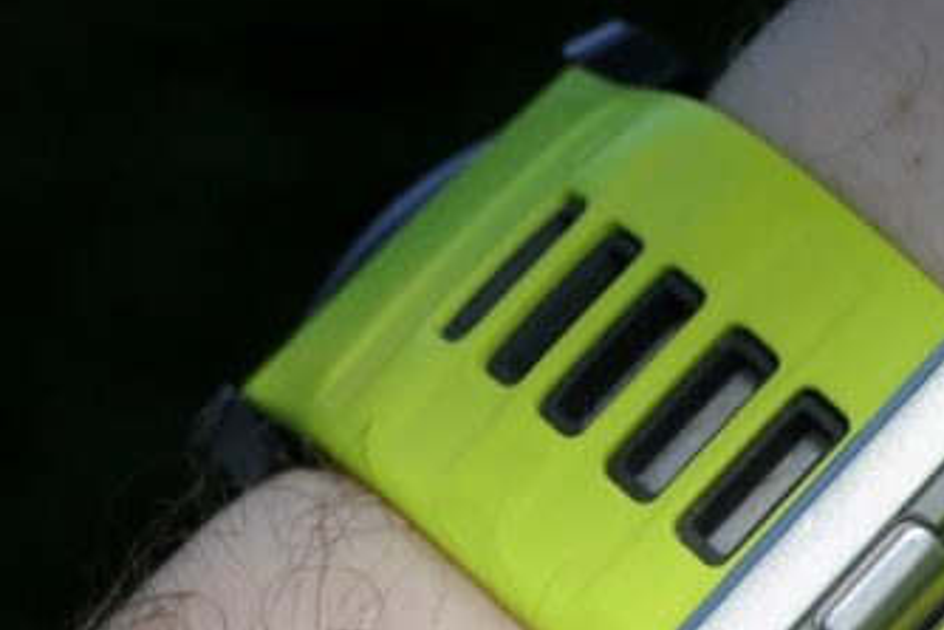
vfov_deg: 7.5
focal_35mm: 184
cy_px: 558
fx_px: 4827
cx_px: 789
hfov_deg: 11.1
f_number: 4
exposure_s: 1/500
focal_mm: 22
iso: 125
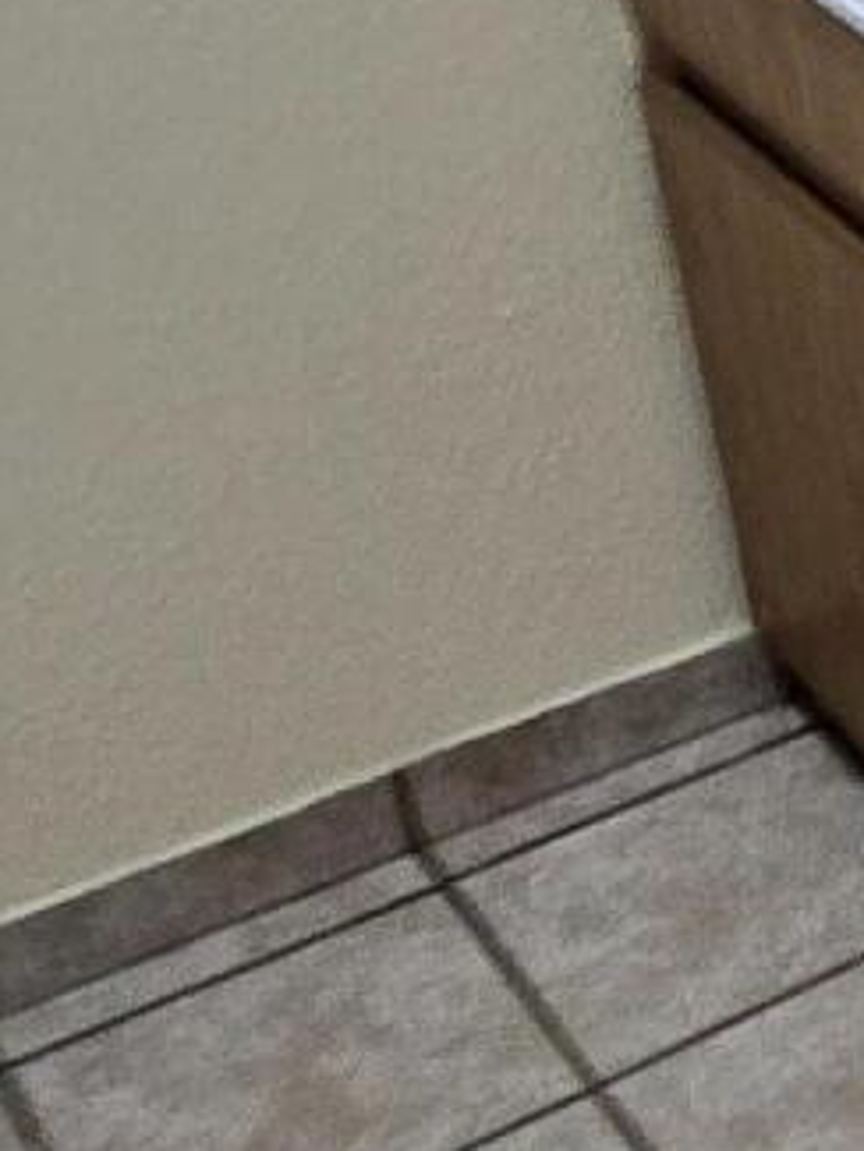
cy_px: 145
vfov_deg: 23.8
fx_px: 2661
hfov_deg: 12.9
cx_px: 2199
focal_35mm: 80
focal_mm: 2.2
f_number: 2.2
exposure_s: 1/60
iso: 160
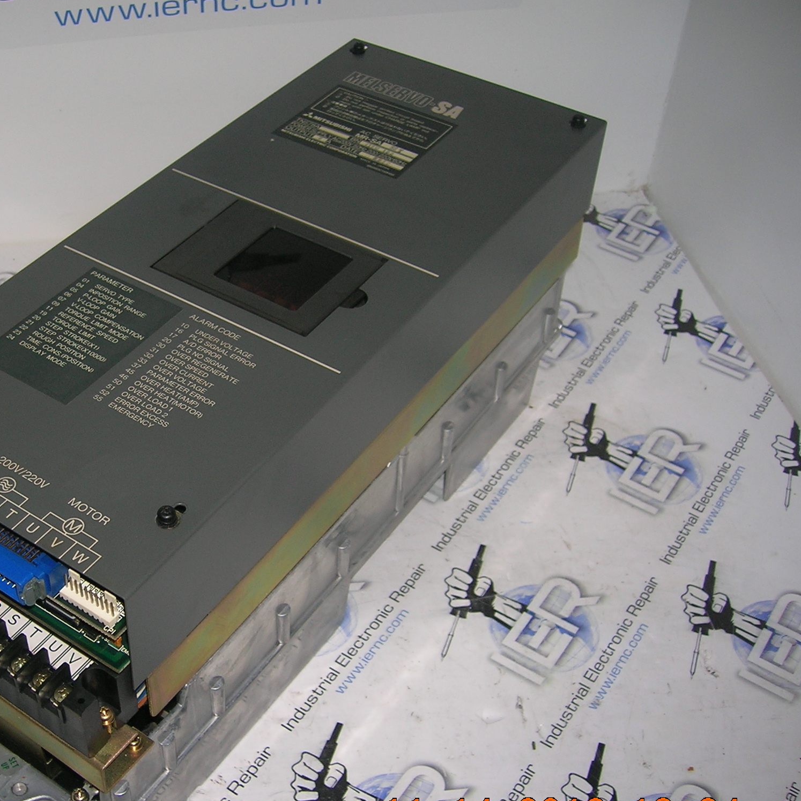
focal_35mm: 46
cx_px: 206
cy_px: 450
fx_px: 1204
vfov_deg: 36.7
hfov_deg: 36.0
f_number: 2.9
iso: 50
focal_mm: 5.7
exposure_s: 1/60.1
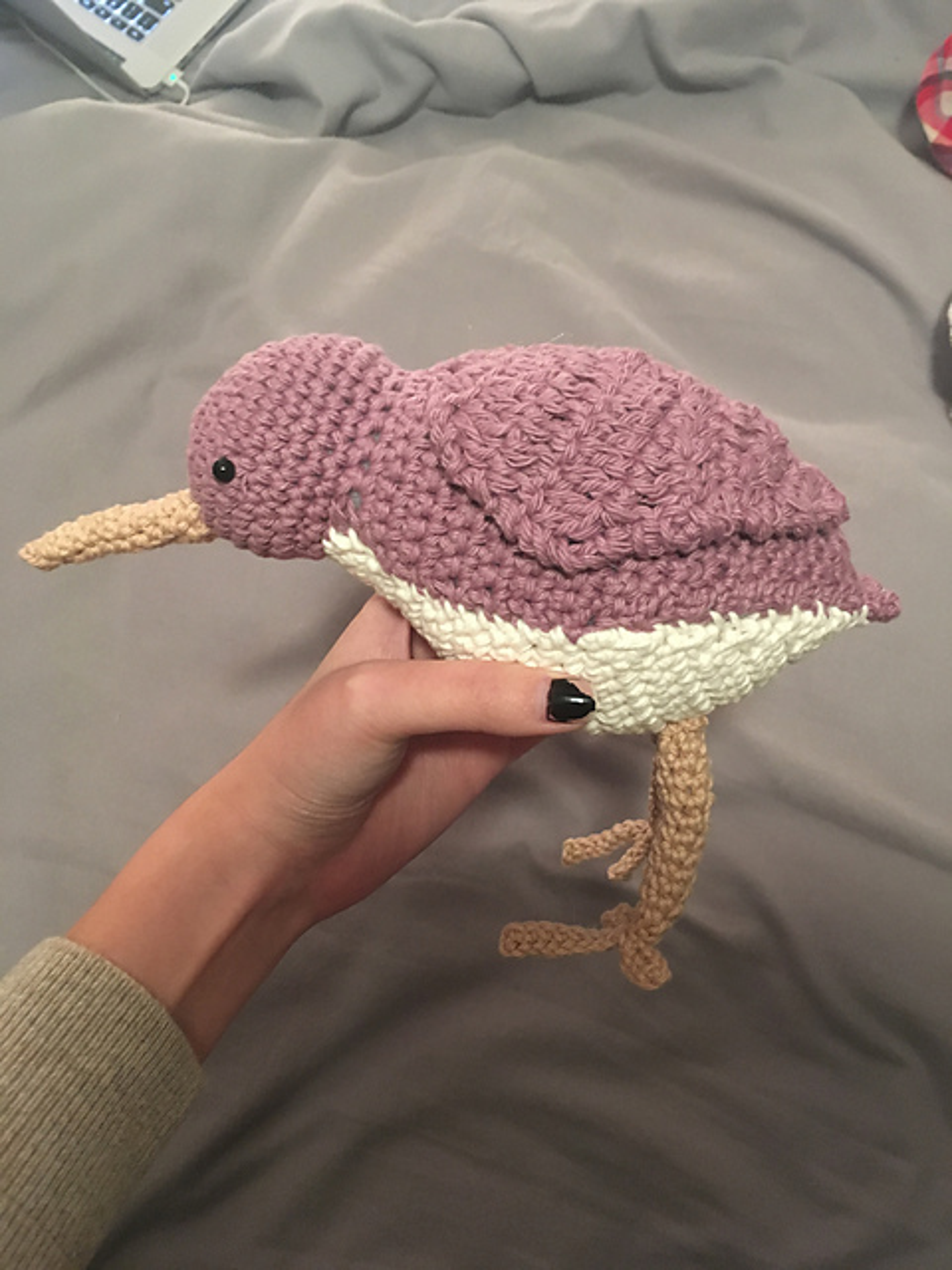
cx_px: 476
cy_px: 635
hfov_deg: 48.2
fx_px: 1063
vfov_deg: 61.7
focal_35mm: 29
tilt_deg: -67.2
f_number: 2.2
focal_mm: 4.15
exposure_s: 1/15
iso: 400
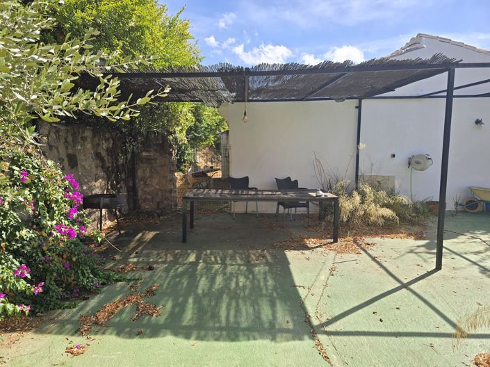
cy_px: 184
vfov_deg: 58.8
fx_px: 325
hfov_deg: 74.0
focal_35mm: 23
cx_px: 245
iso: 12
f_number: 1.7
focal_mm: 6.3
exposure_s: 1/494
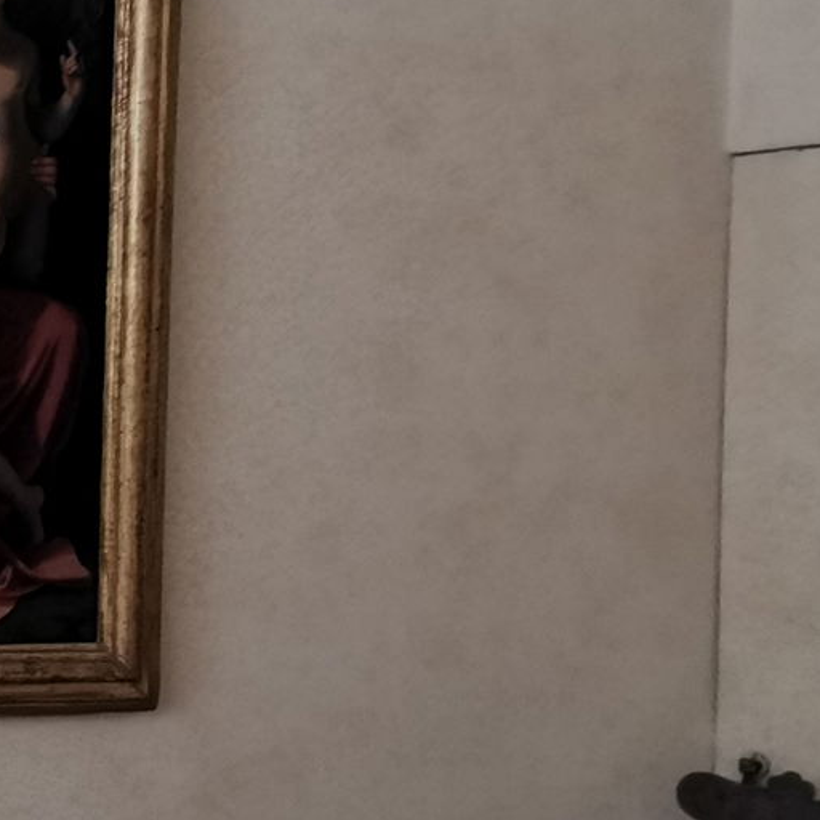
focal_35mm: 53
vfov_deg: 32.2
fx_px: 1420
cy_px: 373
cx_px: -649
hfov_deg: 21.4
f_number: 2.2
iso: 320
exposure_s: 6
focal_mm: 2.35
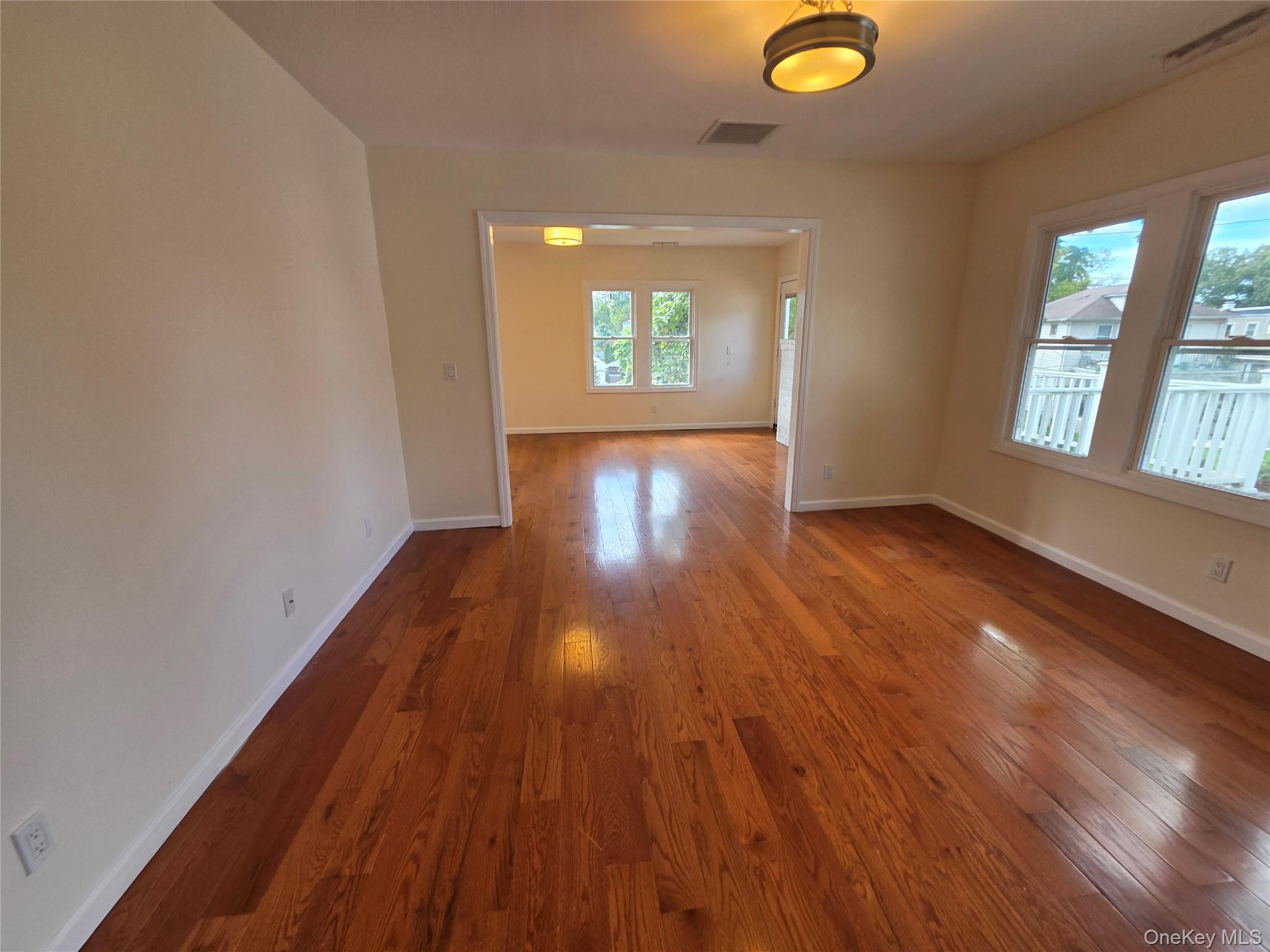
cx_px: 635
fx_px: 477
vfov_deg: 89.9
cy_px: 476
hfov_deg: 106.2
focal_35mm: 13
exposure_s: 1/120
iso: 80
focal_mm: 2.2
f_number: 2.2
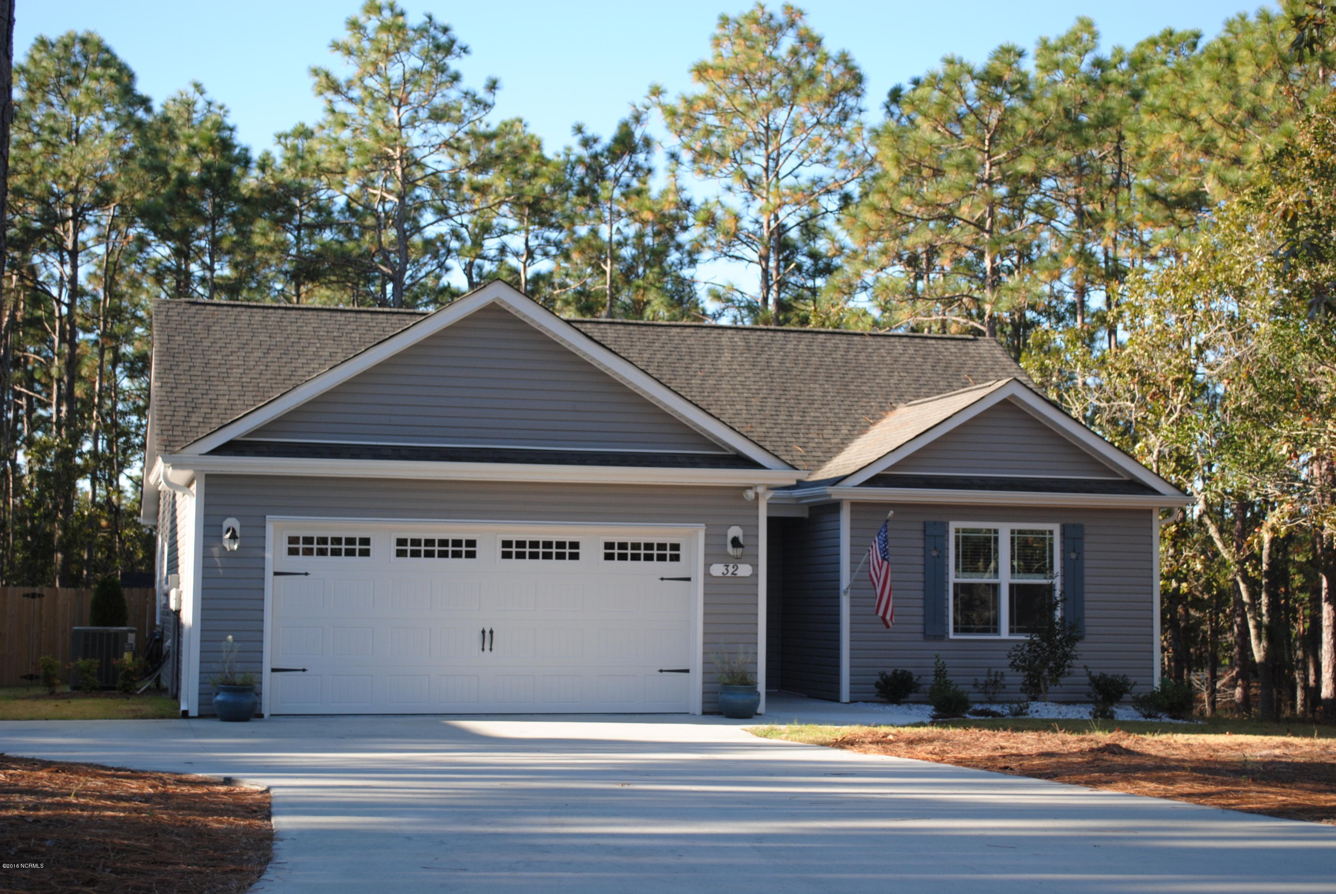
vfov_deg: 25.1
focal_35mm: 54
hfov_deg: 36.8
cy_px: 447
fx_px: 2006
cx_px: 668
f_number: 5
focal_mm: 36
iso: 200
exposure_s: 1/320
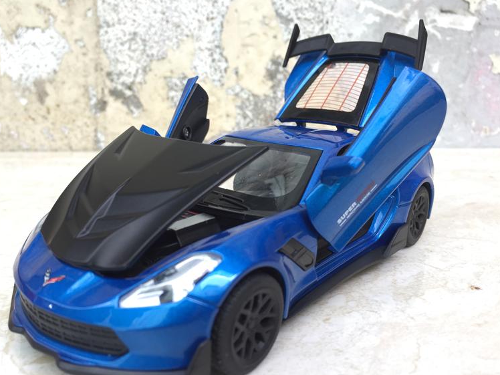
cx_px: 236
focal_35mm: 31
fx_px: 448
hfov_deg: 58.3
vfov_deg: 45.4
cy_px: 196
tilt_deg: -18.8
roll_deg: -1.6
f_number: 2.2
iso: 32
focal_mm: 4.15
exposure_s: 1/138
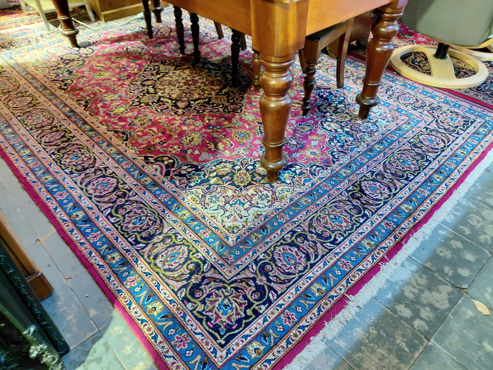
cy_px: 185
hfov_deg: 69.4
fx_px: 356
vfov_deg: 54.9
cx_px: 246
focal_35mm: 25
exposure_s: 1/25.1
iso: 400
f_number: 1.8
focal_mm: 4.69
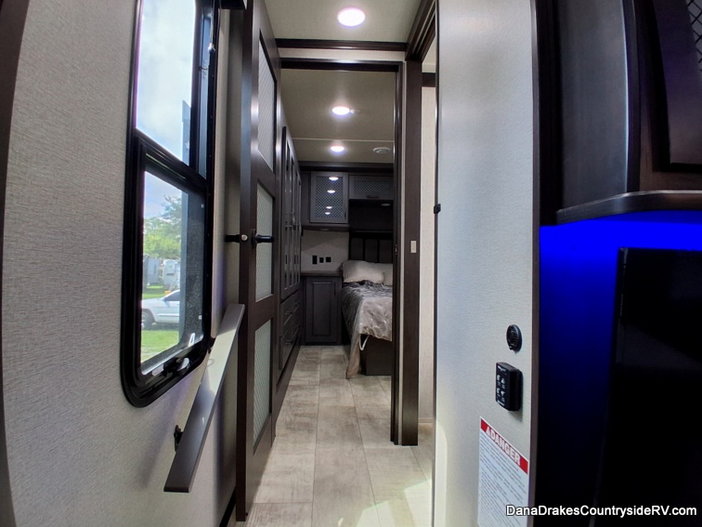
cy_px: 255
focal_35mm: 18
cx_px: 344
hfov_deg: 87.7
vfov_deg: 71.6
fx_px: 365
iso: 125
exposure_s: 1/60
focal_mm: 1.4
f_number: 2.2
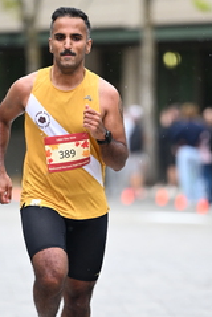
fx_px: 3743
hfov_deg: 3.2
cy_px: 166
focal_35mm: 425
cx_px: 88
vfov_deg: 4.8
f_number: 2.8
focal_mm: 185
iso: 1250
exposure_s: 1/1250
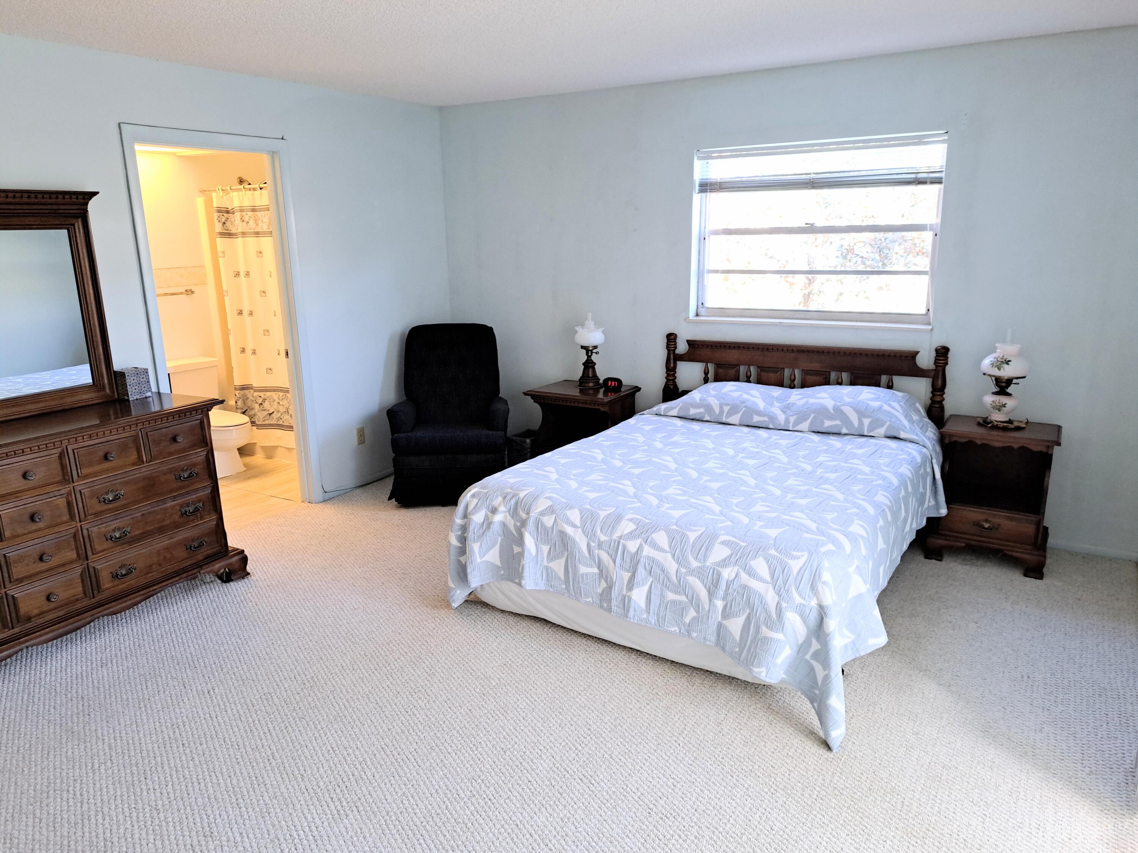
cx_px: 569
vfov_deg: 56.8
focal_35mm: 24
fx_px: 789
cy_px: 426
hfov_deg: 71.6
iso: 160
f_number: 1.8
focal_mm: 5.23
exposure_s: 1/60
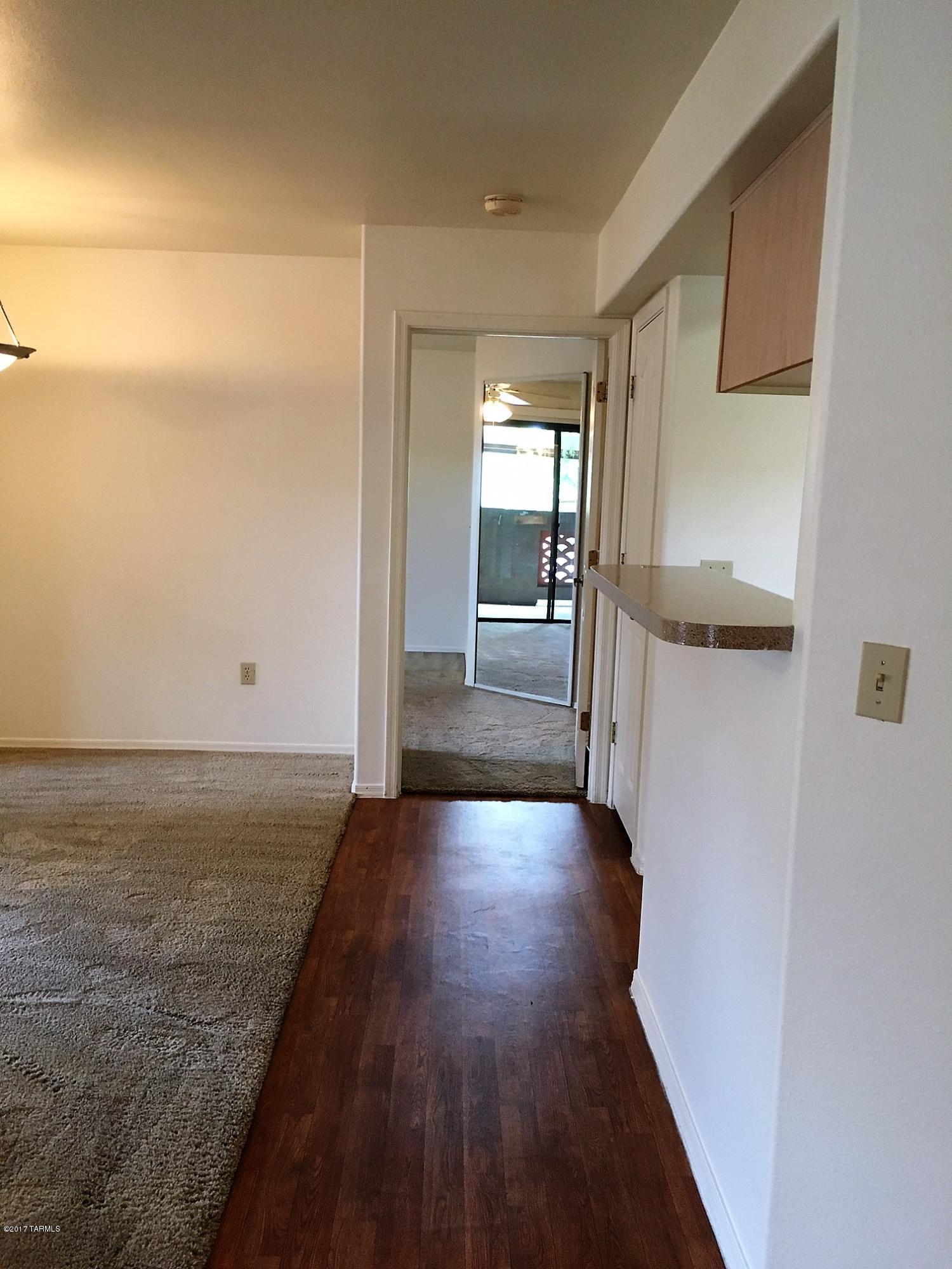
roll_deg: -2.1
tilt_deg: -7.3
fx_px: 1063
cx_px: 476
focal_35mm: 29
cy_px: 634
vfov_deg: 61.7
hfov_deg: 48.2
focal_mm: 4.15
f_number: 2.2
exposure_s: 1/30
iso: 125
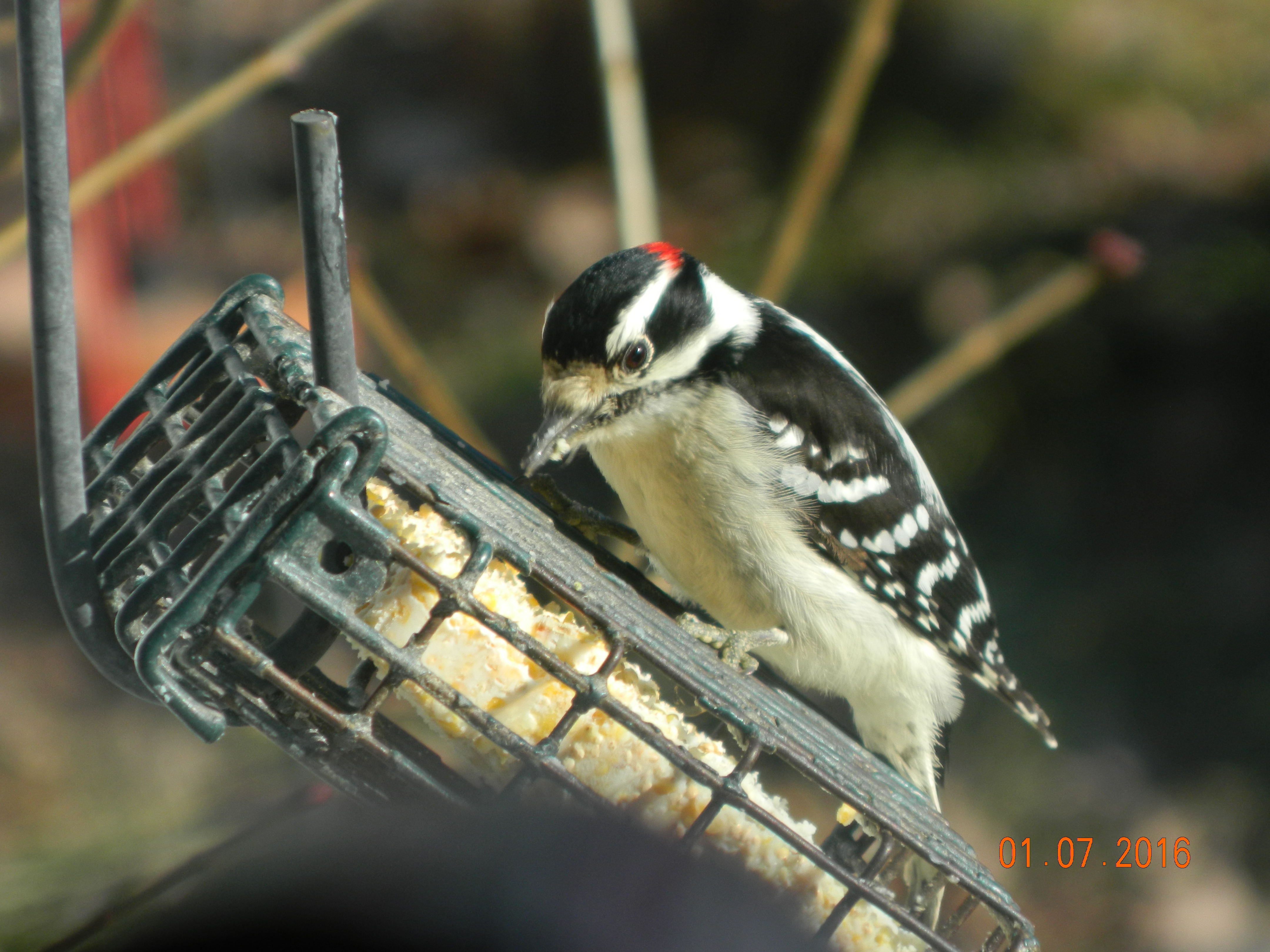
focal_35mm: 525
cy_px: 476
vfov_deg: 2.8
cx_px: 635
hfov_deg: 3.8
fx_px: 19261
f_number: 5.8
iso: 80
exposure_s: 1/160
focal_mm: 94.5
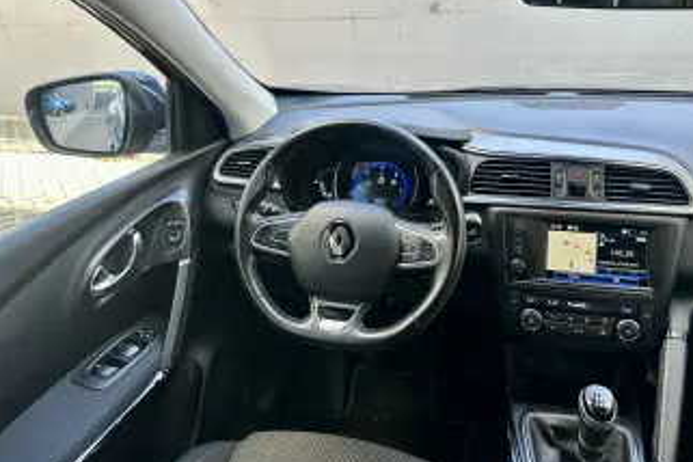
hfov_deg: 65.5
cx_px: 352
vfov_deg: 46.2
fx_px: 539
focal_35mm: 28
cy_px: 194
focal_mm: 6.86
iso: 80
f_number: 1.78
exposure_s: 1/198
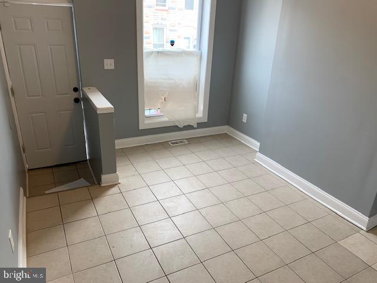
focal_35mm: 26
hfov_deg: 67.3
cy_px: 142
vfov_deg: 53.1
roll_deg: -3.5
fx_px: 283
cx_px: 188
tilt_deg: -24.6
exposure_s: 1/60
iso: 50
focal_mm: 4.25
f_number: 1.8
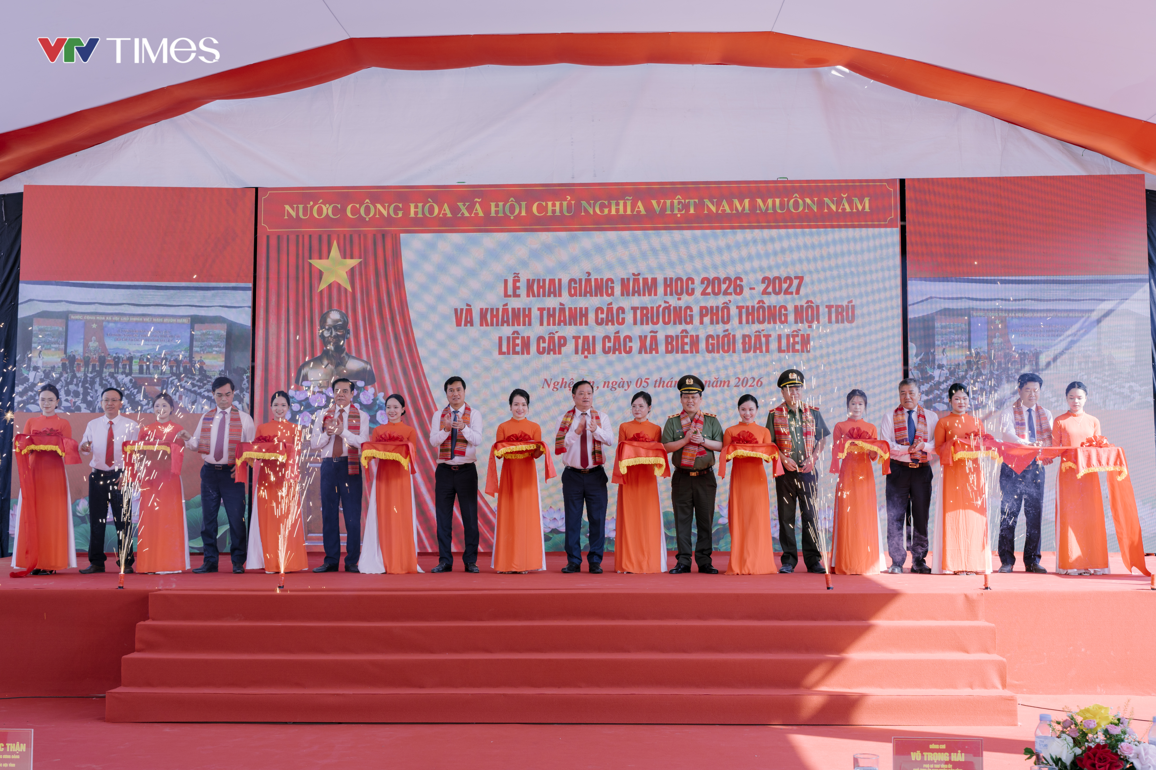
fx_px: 1381
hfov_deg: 45.4
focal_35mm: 43
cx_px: 578
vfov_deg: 31.2
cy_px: 385
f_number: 8
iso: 200
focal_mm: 43
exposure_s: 1/60
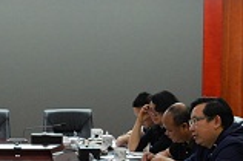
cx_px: 1
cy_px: 113
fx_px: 742
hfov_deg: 18.1
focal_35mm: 110
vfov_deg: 12.4
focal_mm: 24
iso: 1250
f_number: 5.6
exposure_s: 1/125
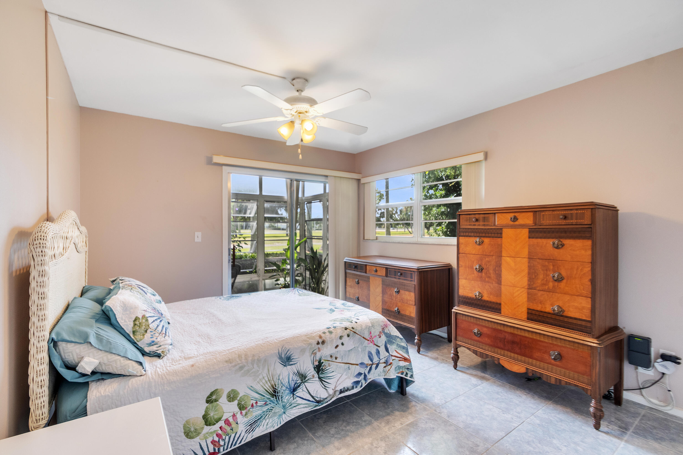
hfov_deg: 100.4
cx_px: 342
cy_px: 228
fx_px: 285
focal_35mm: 15
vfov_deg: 77.3
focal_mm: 10
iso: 320
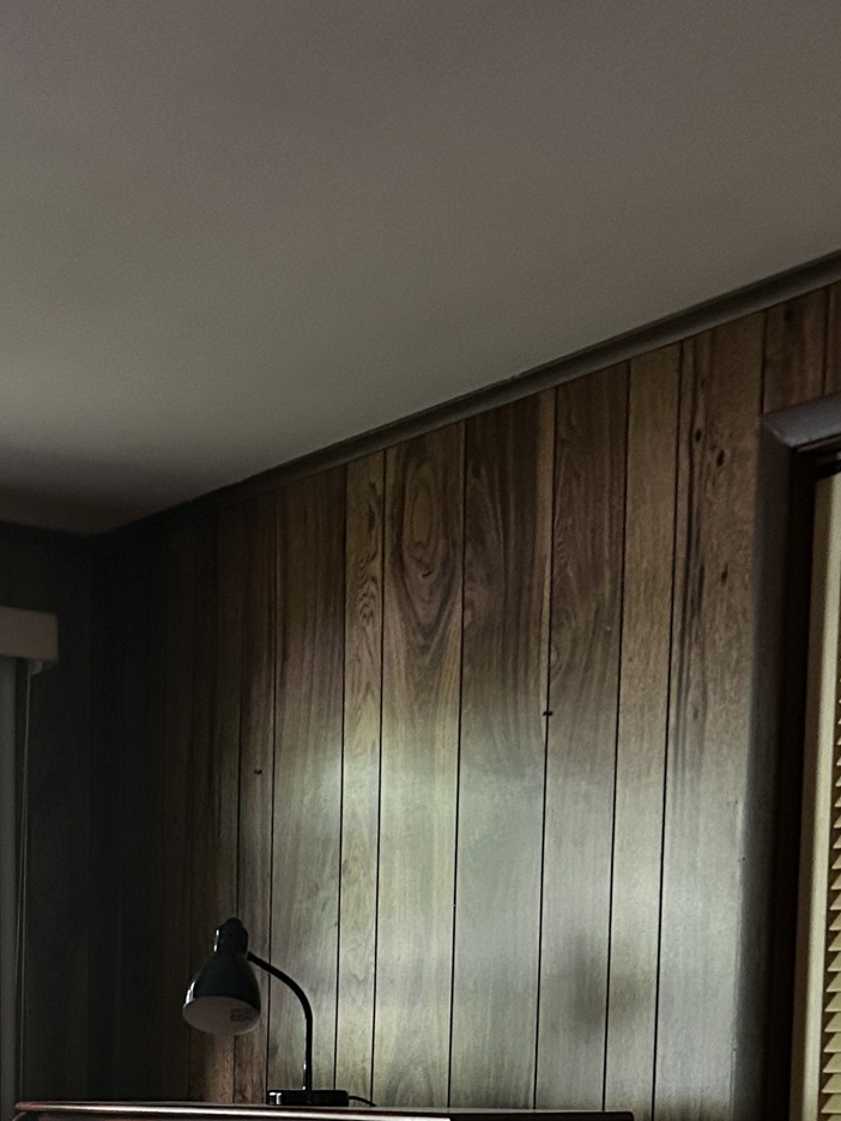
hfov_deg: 22.6
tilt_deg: -7.2
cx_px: 149
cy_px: 1328
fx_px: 2073
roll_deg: -0.5
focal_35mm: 64
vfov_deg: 26.9
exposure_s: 1/30
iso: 640
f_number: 1.5
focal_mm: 5.7
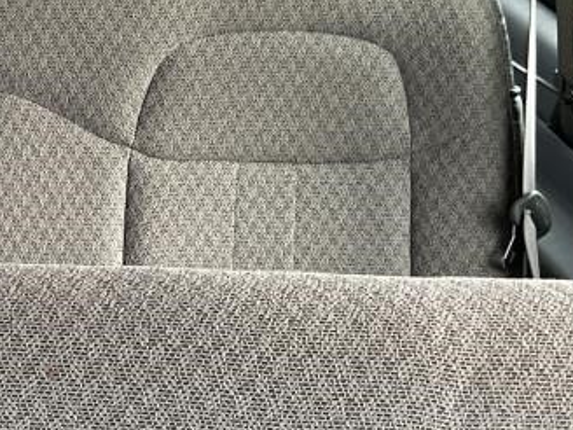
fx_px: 1870
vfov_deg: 13.0
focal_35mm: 113
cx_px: -241
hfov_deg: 16.2
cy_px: 357
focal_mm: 3
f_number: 1.8
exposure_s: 1/60
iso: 40
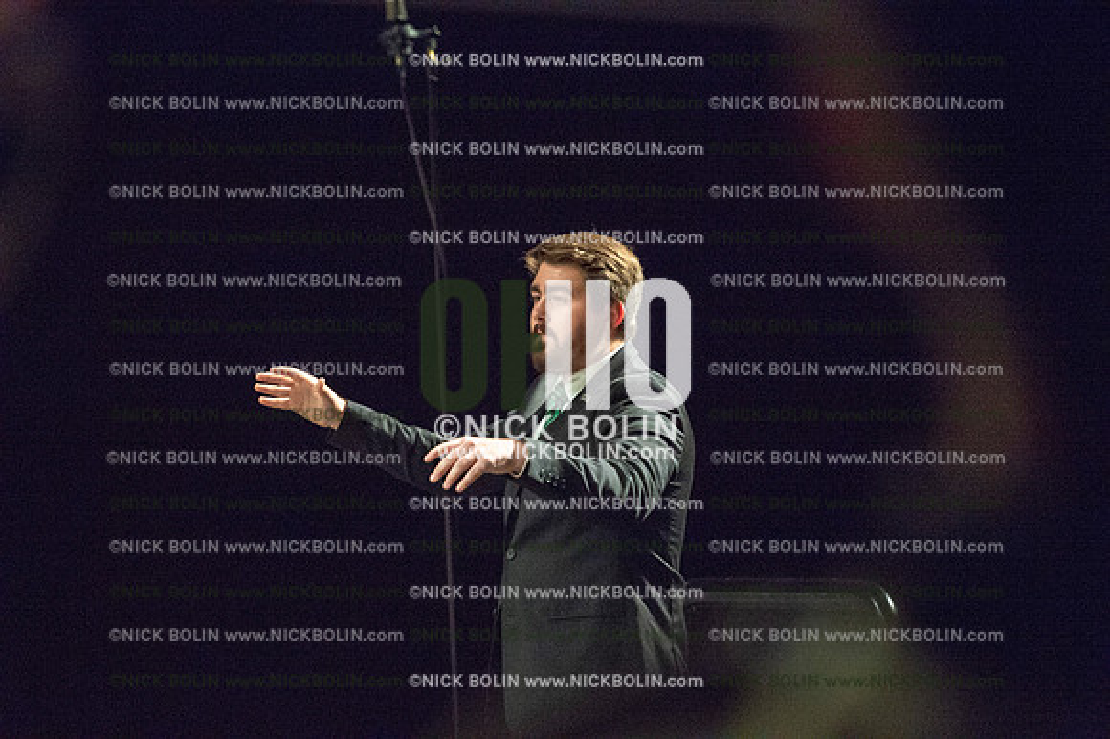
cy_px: 370
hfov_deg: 9.8
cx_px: 555
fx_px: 6471
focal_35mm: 210
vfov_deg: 6.5
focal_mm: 210
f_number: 5.6
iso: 8000
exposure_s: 1/320
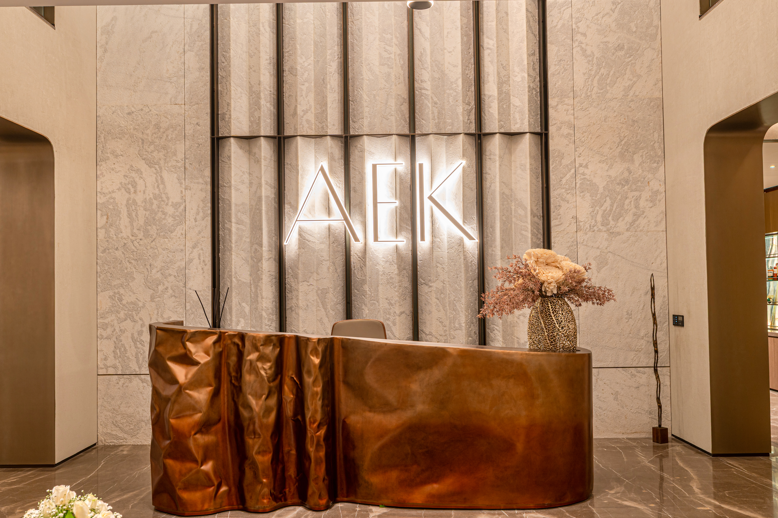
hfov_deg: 62.0
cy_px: 266
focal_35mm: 30
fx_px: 648
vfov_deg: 43.5
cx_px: 393
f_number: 8
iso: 100
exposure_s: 1/4
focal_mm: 29
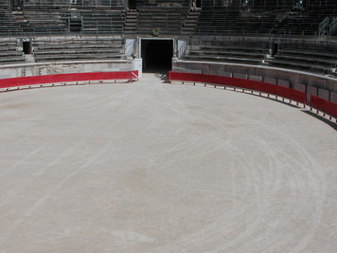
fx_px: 613
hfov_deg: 30.7
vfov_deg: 23.2
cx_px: 158
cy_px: 83
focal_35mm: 63
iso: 100
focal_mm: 8.9
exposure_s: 1/538
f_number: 8
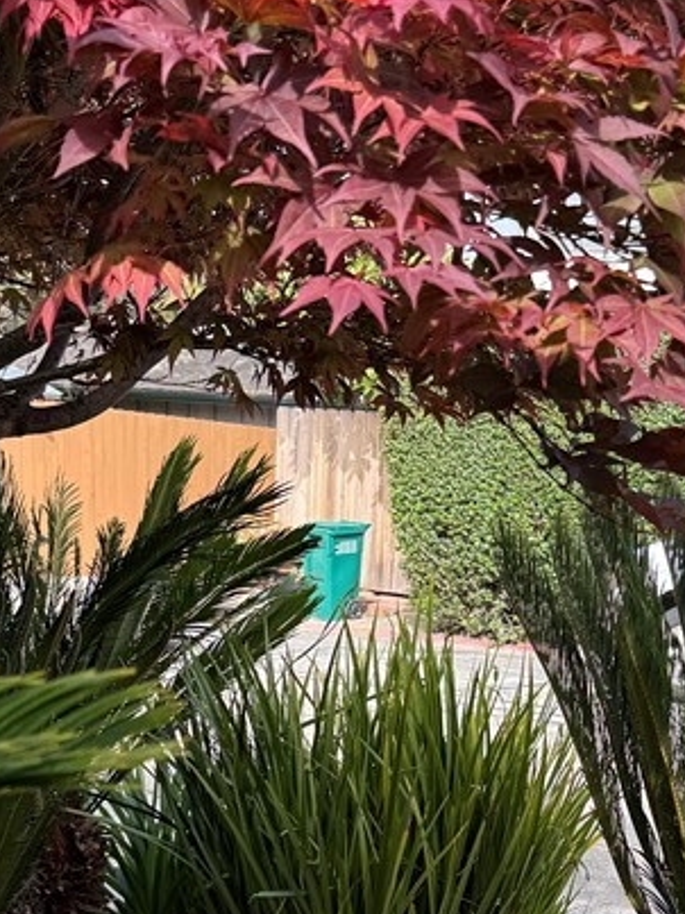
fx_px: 1610
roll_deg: -3.1
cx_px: 352
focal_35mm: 61
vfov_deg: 29.2
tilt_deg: -19.0
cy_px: 962
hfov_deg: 24.0
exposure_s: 1/1174
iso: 100
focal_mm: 6.76
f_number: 1.78
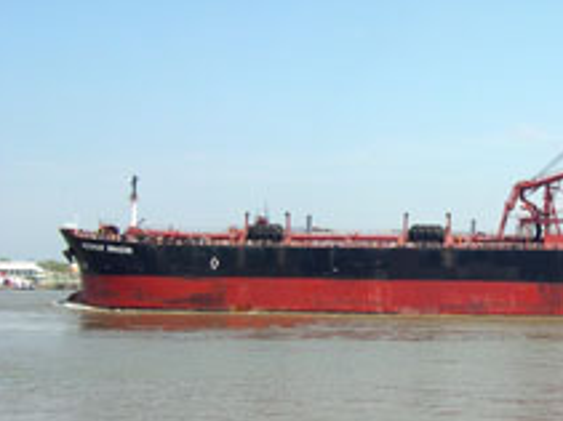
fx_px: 1170
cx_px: 526
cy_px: 288
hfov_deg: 26.0
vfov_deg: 20.3
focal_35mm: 72
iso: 100
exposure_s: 1/193
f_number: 7.6
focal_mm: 8
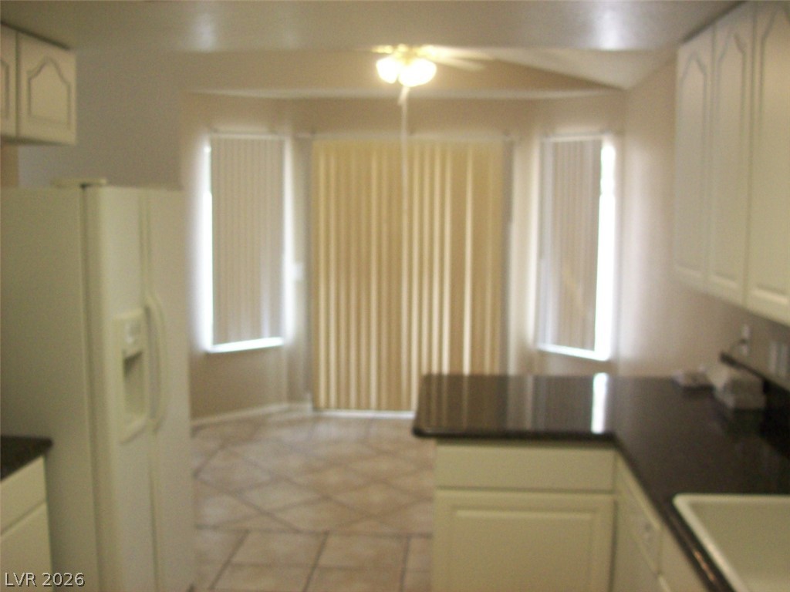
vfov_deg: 39.7
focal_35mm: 36
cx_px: 395
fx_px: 822
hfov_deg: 51.4
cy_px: 296
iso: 200
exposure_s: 1/64
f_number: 2.7
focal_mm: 6
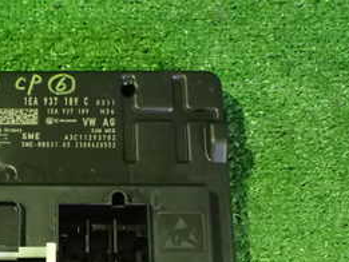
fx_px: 696
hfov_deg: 26.8
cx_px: 11
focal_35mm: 69
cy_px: 258
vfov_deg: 20.7
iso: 1600
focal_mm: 5.4
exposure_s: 1/30
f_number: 2.3
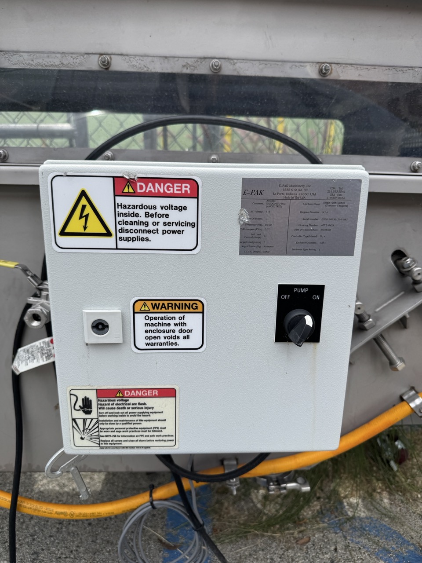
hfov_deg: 56.8
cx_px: 211
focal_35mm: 24
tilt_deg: -21.2
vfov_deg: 71.6
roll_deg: +1.2
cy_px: 282
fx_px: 390
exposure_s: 1/1923
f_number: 1.78
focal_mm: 6.76
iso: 80
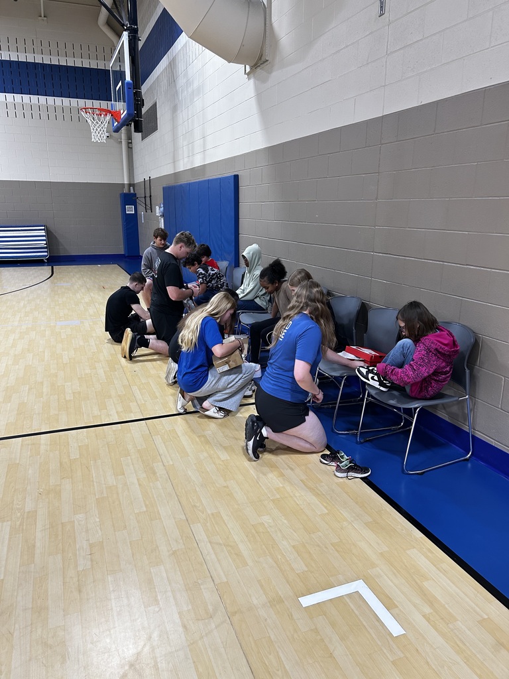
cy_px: 340
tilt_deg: -15.4
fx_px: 510
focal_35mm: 26
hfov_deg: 53.1
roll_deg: +0.3
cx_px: 254
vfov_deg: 67.3
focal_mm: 5.7
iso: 125
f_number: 1.5
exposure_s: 1/79
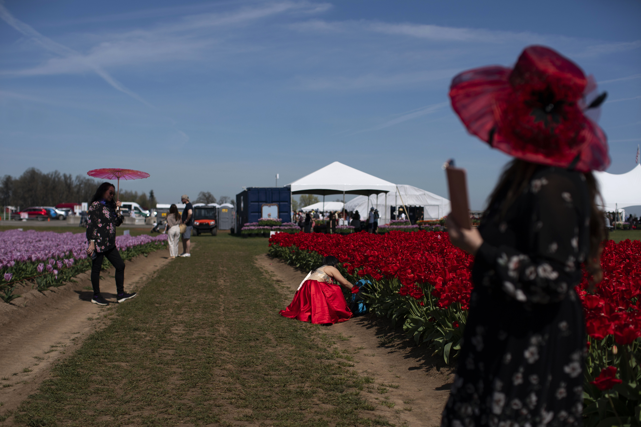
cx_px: 320
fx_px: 890
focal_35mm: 50
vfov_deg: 27.0
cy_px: 214
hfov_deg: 39.6
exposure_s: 1/8000
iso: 125
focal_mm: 50
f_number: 3.2
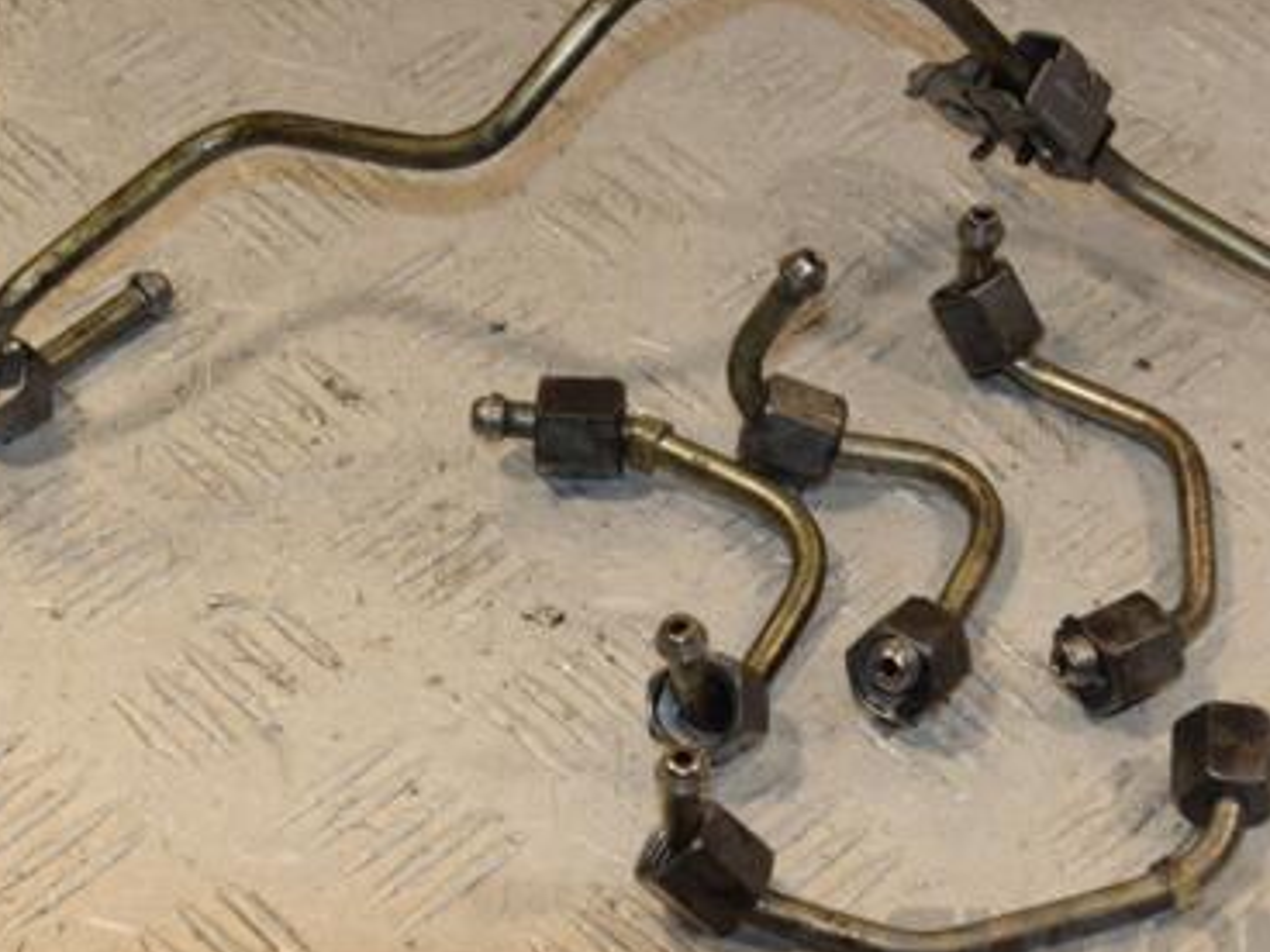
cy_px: 500
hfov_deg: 18.5
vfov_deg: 14.0
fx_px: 3881
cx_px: 821
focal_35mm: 106
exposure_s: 1/200
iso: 800
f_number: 10
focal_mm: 45
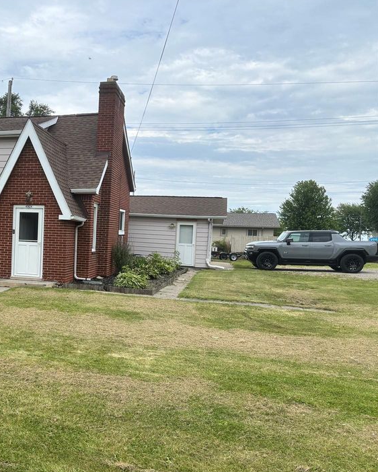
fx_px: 517
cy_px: 253
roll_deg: -1.7
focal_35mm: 37
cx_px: 36
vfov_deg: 49.0
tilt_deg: -2.5
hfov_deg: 37.4
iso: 50
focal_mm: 5.96
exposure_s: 1/2105
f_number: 1.6
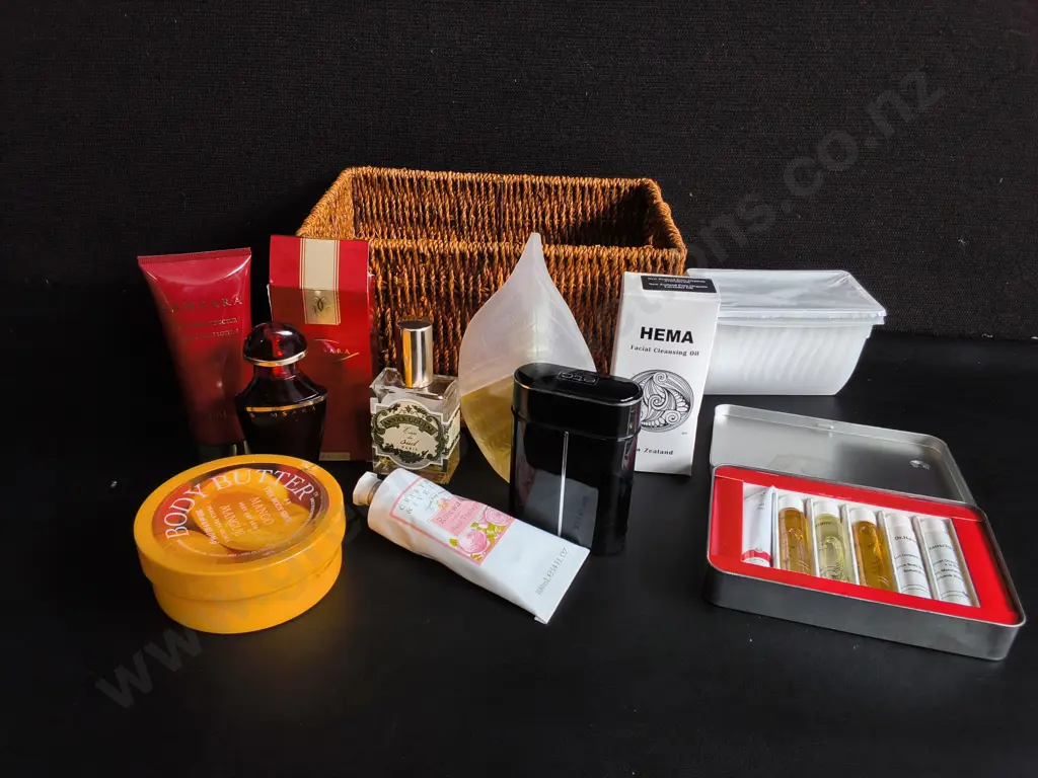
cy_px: 389
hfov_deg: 65.3
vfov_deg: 51.4
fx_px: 810
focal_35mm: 27
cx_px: 519
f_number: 2
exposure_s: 1/100
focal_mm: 2.87
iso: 32
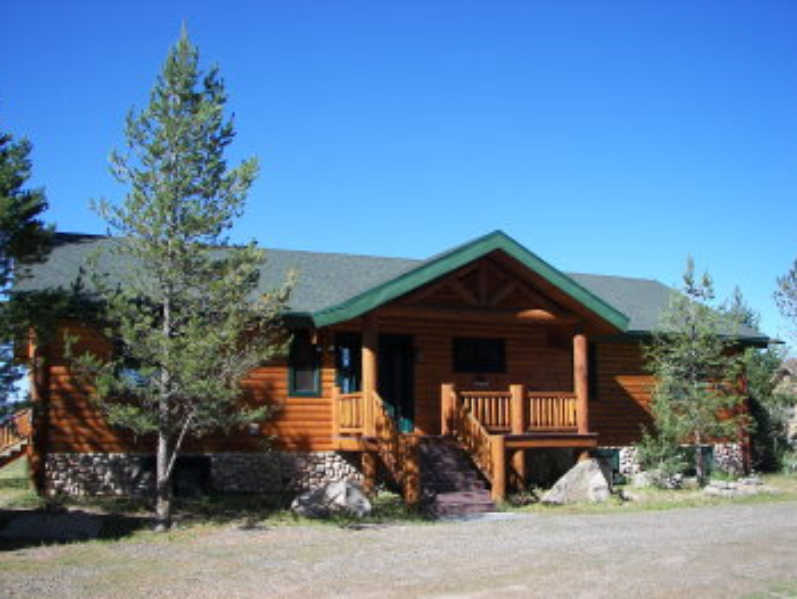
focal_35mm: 37
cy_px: 305
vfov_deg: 38.7
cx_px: 396
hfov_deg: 50.1
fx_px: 852
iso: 50
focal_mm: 6
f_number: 2.8
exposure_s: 1/500
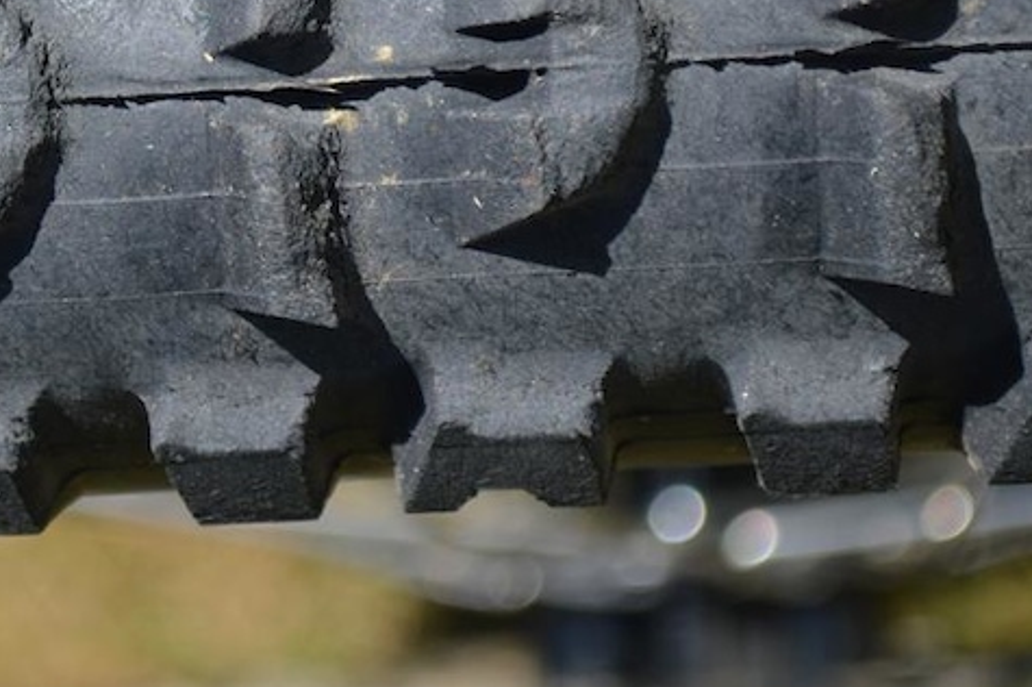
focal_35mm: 168
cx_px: 165
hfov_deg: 12.2
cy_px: 134
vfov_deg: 8.1
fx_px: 4813
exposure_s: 1/125
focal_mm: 52
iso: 110
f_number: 5.6
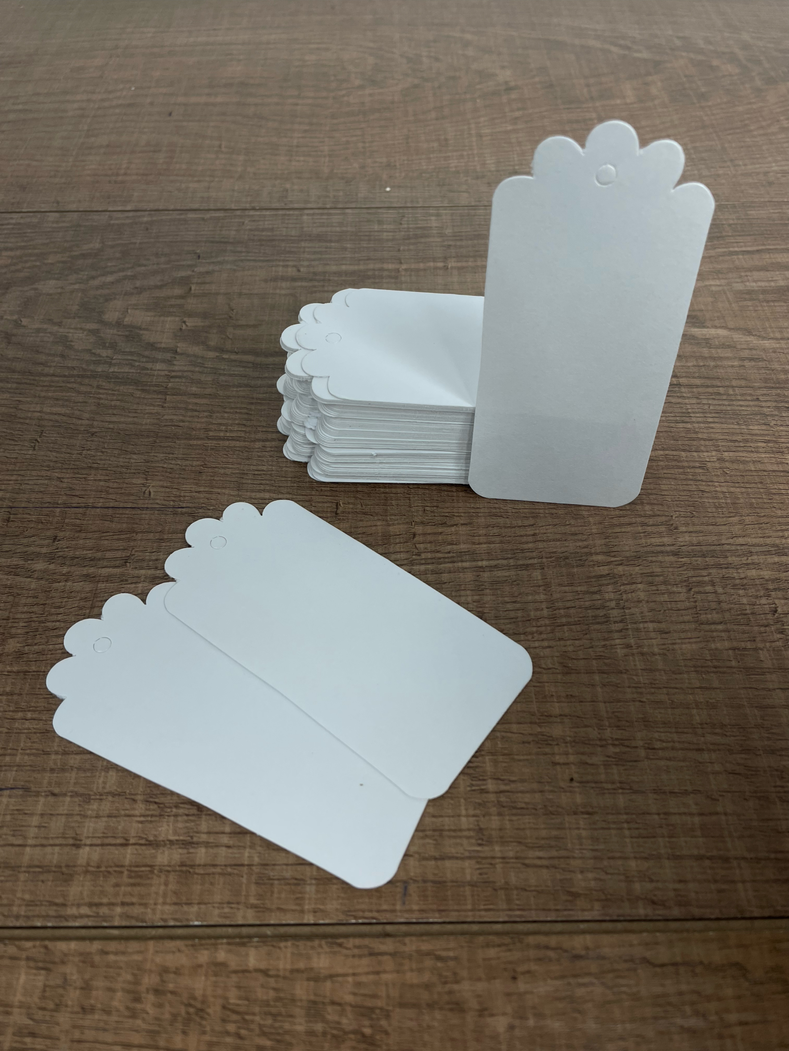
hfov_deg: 53.1
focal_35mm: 26
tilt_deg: -66.0
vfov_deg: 67.3
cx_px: 394
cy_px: 526
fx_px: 790
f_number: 1.6
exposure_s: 1/120
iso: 50
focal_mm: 4.2
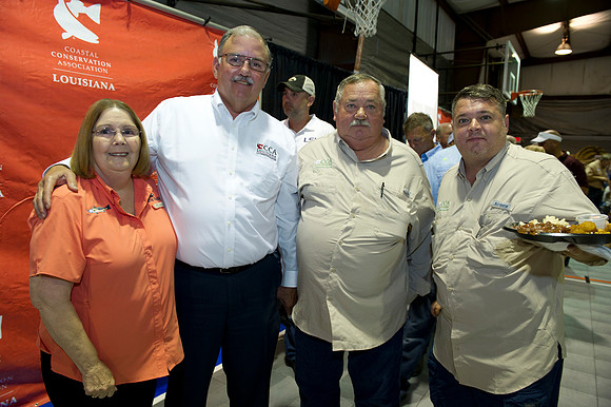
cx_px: 306
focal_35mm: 24
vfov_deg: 53.1
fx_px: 407
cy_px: 204
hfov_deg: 73.8
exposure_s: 1/60
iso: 1250
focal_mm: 24
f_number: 4.5
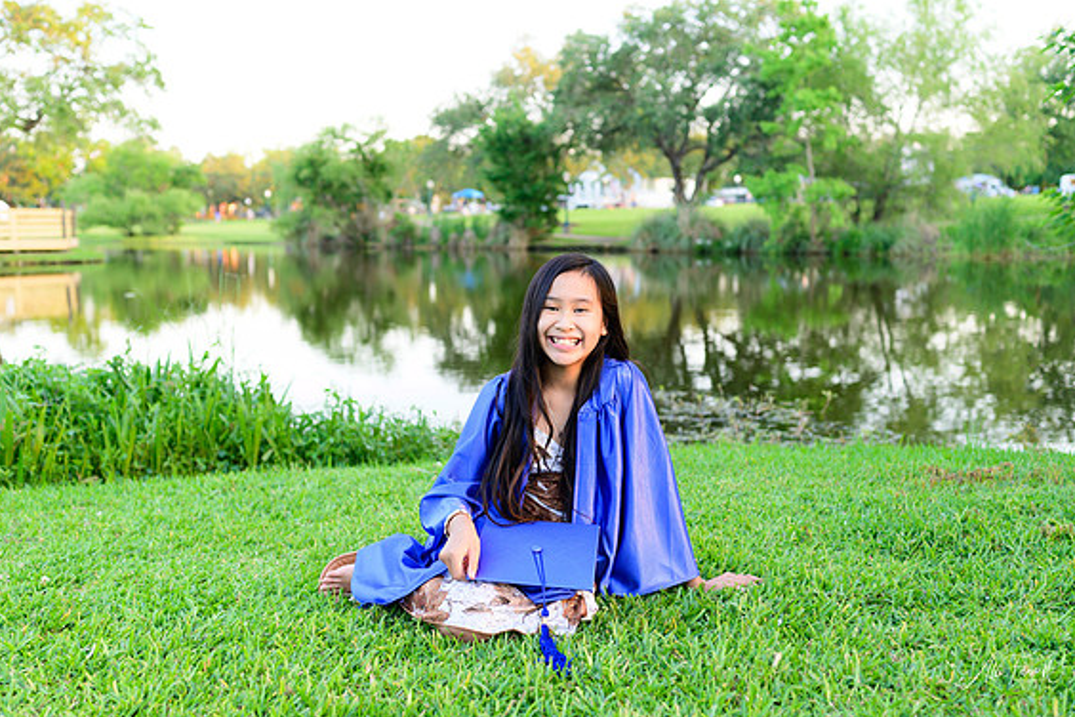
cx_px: 528
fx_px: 1075
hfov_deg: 53.1
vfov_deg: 36.9
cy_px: 351
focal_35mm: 36
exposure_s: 1/400
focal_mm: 35
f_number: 2.8
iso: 500
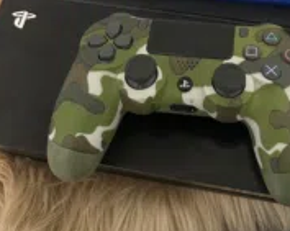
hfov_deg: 35.0
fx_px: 454
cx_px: 198
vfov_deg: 26.2
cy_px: -28
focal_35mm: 53
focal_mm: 6.86
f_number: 1.78
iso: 500
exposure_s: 1/50
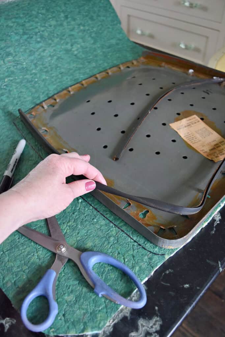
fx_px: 309
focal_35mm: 33
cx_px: 112
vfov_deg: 57.2
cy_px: 168
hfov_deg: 40.0
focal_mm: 22
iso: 900
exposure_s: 1/60
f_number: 3.8
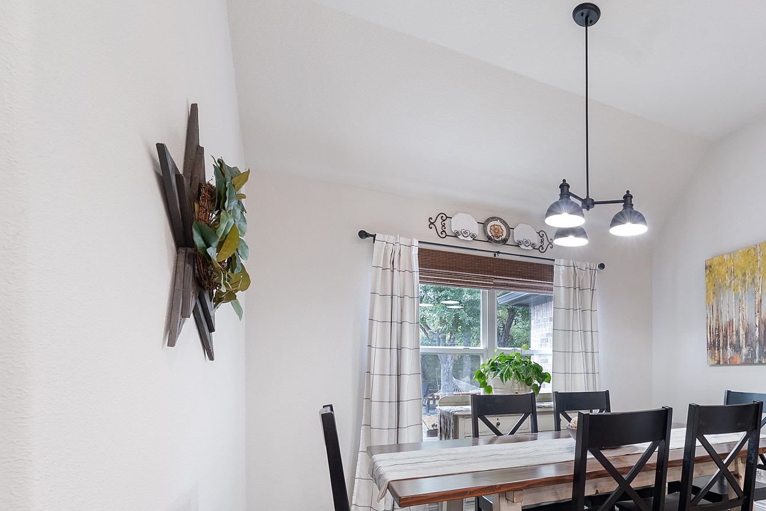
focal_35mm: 20
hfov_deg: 78.0
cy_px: 364
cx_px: 569
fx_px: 426
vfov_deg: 59.6
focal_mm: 12
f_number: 7.1
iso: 125
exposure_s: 1.3
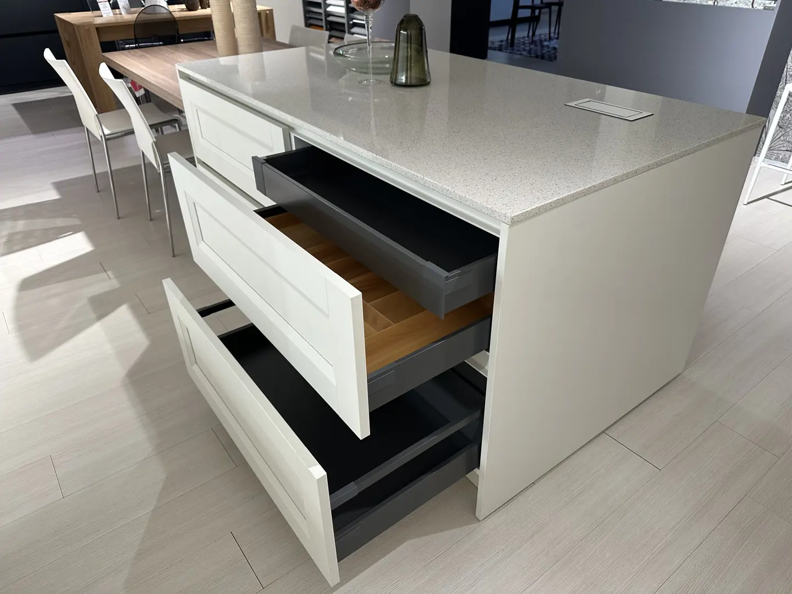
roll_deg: +0.7
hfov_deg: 71.6
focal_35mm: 24
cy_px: 297
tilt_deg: -32.4
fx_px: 549
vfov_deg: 56.8
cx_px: 396
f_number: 1.78
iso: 160
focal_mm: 6.86
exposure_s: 1/100
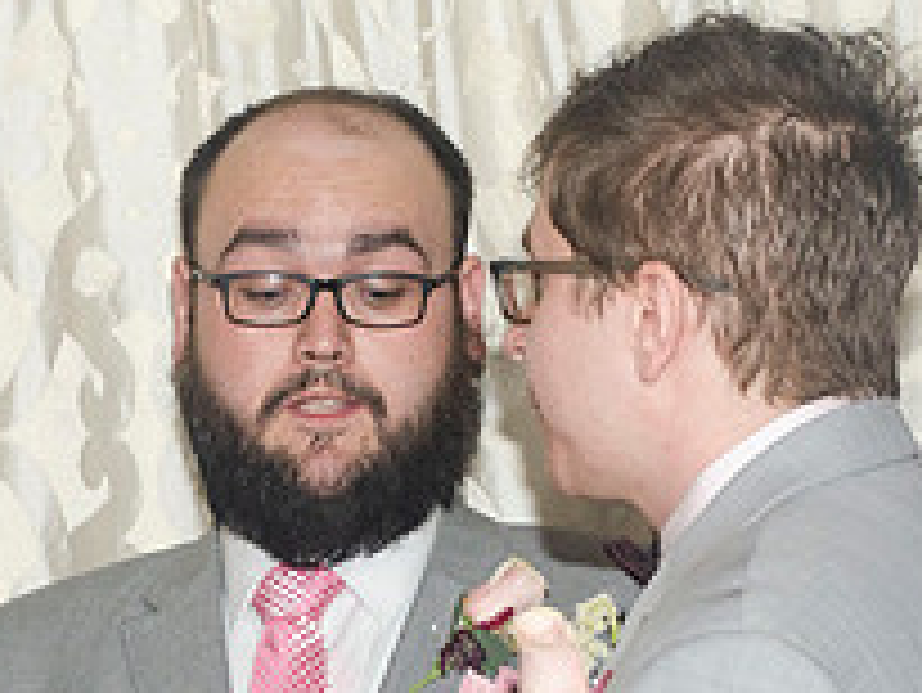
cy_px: 742
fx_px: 6290
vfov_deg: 6.3
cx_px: 202
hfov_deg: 8.4
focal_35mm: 236
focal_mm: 58
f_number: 5.6
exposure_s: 1/60
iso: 400
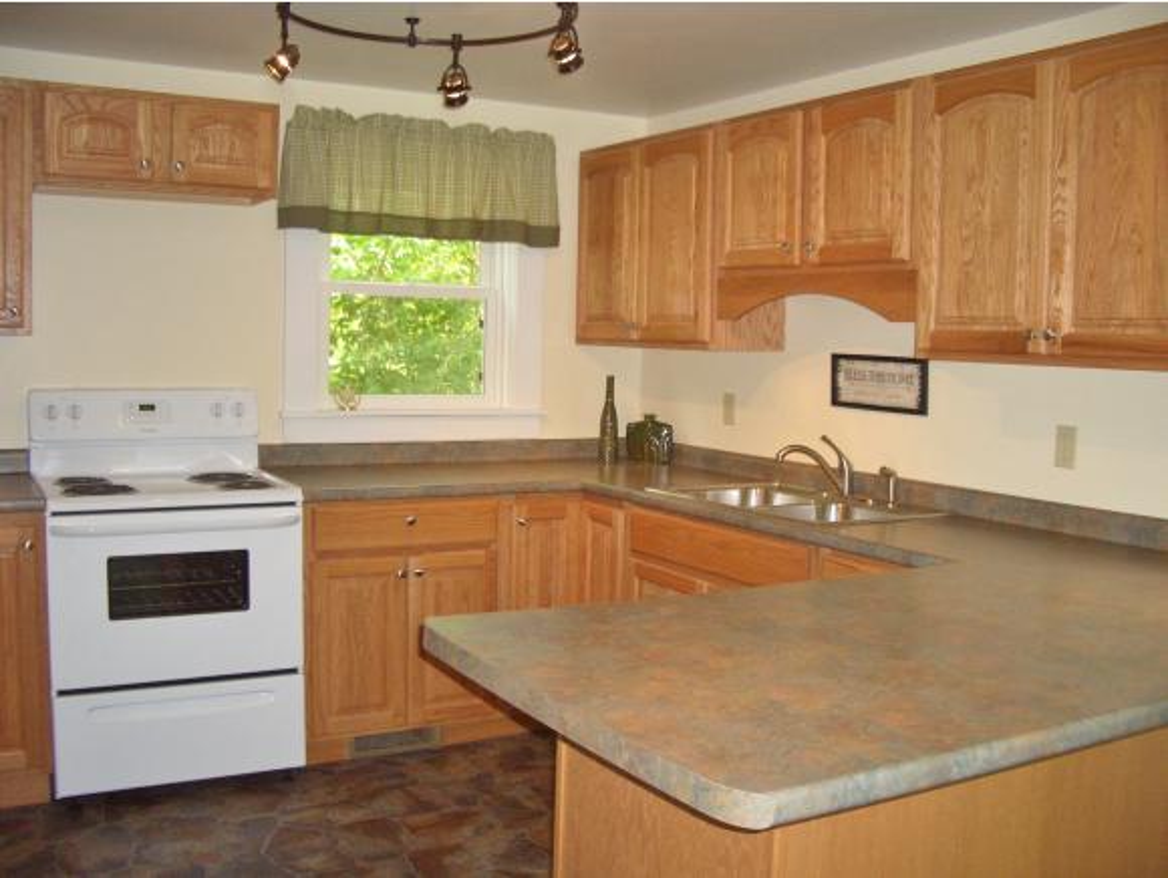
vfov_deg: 40.8
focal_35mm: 35
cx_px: 584
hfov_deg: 52.6
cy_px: 439
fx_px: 1182
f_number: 2.6
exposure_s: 1/60
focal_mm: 5.8
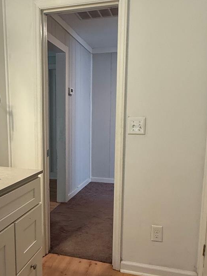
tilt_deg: -7.1
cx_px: 91
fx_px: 247
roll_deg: -0.2
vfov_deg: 58.3
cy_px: 150
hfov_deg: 45.3
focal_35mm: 31
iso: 320
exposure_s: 1/120
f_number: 2.2
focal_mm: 2.22
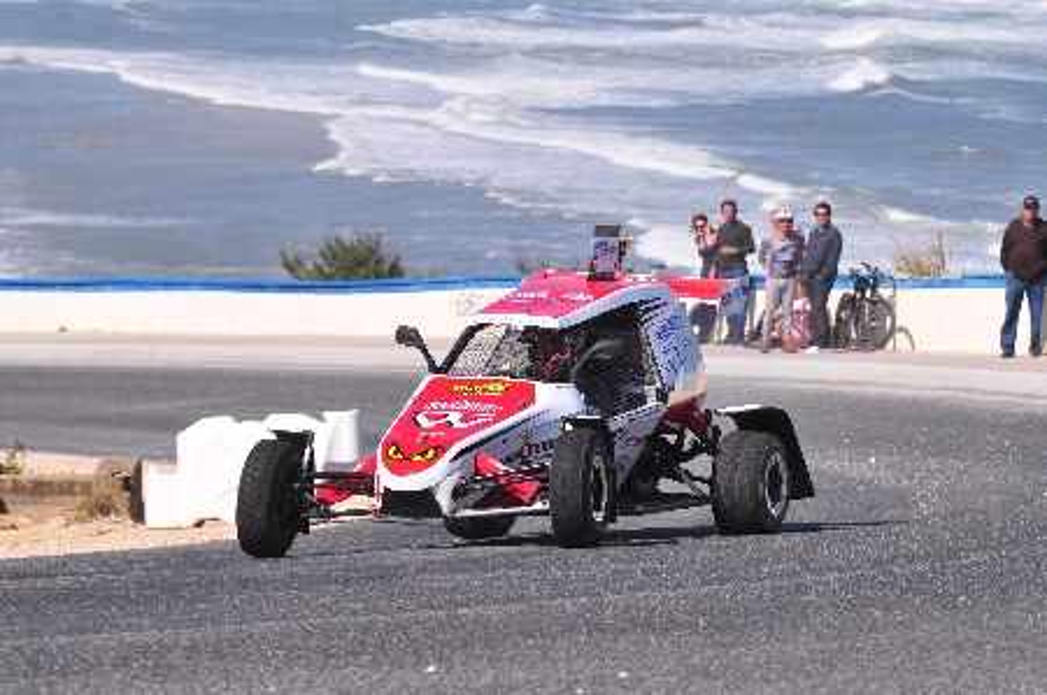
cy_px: 348
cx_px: 524
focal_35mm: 202
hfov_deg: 10.2
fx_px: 5883
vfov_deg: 6.8
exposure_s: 1/800
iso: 250
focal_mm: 135
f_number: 6.3
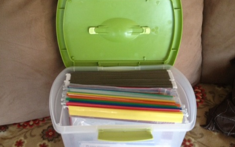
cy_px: 62
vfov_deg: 33.5
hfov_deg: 51.6
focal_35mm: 38
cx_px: 115
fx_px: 243
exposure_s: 1/20
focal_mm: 4.28
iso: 250
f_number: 2.4
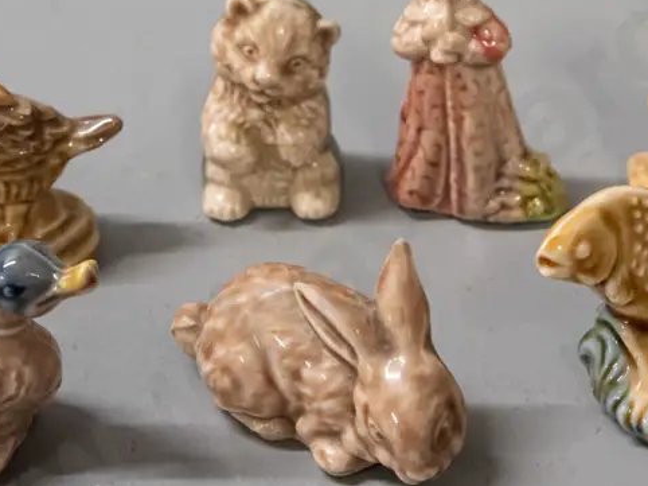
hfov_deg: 22.8
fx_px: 1590
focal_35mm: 85
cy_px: 159
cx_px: 497
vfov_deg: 17.3
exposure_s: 1/100
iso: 3200
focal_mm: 20
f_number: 5.6
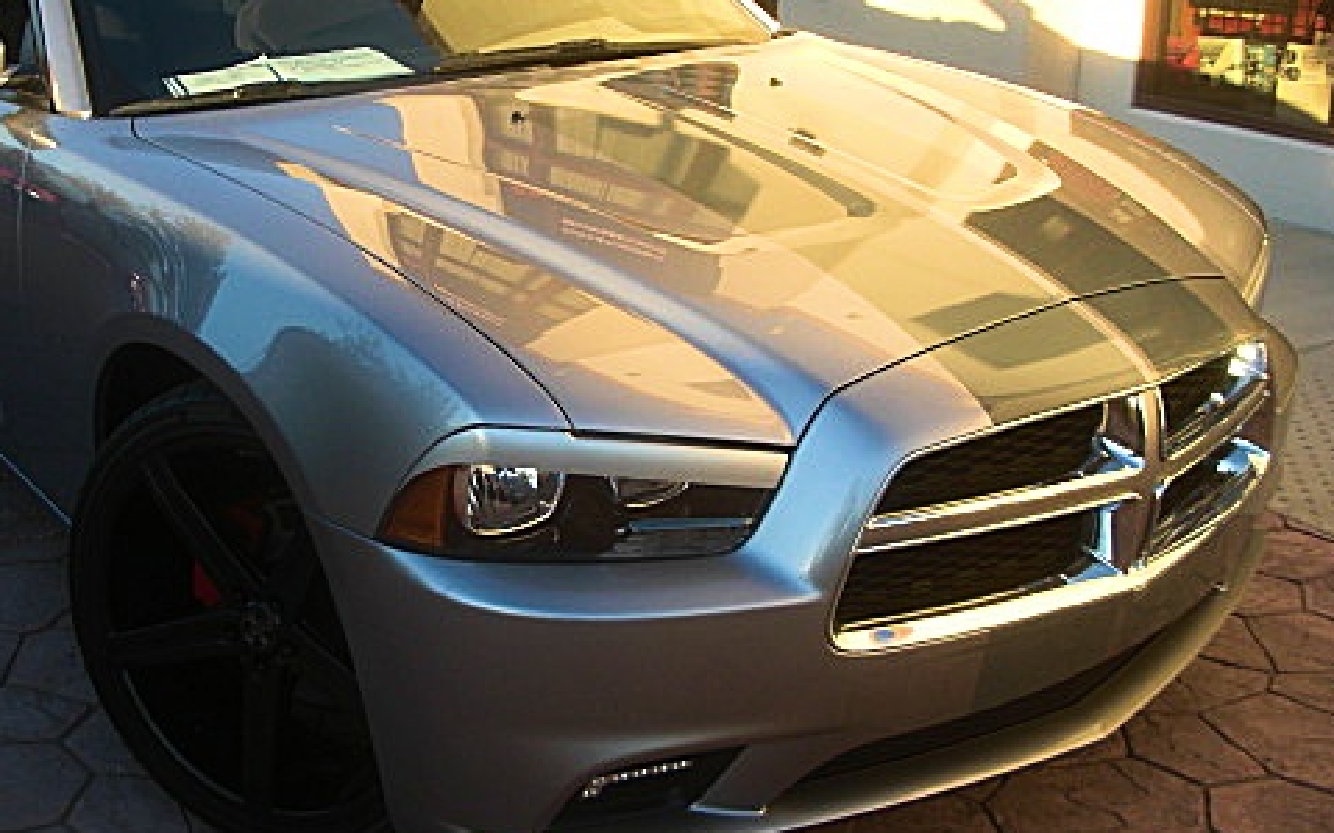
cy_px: 357
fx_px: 1853
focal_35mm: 51
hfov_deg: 39.4
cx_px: 529
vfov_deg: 25.3
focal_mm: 6.3
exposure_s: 1/160
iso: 50
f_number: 2.8
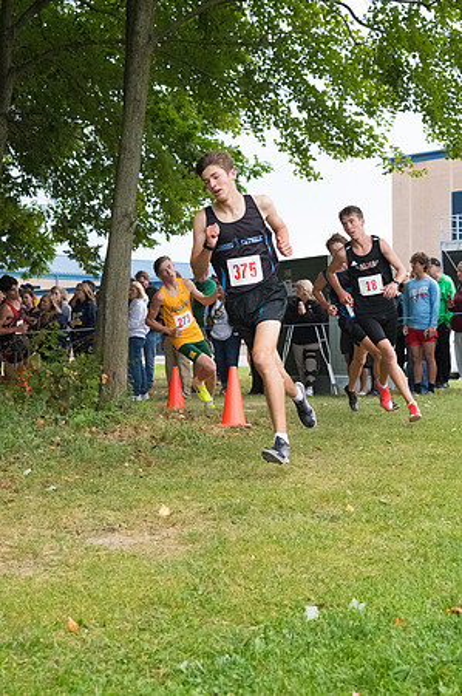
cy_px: 348
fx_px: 1100
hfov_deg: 23.7
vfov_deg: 35.1
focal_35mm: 57
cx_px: 231
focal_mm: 38
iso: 6400
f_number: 5
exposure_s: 1/1250
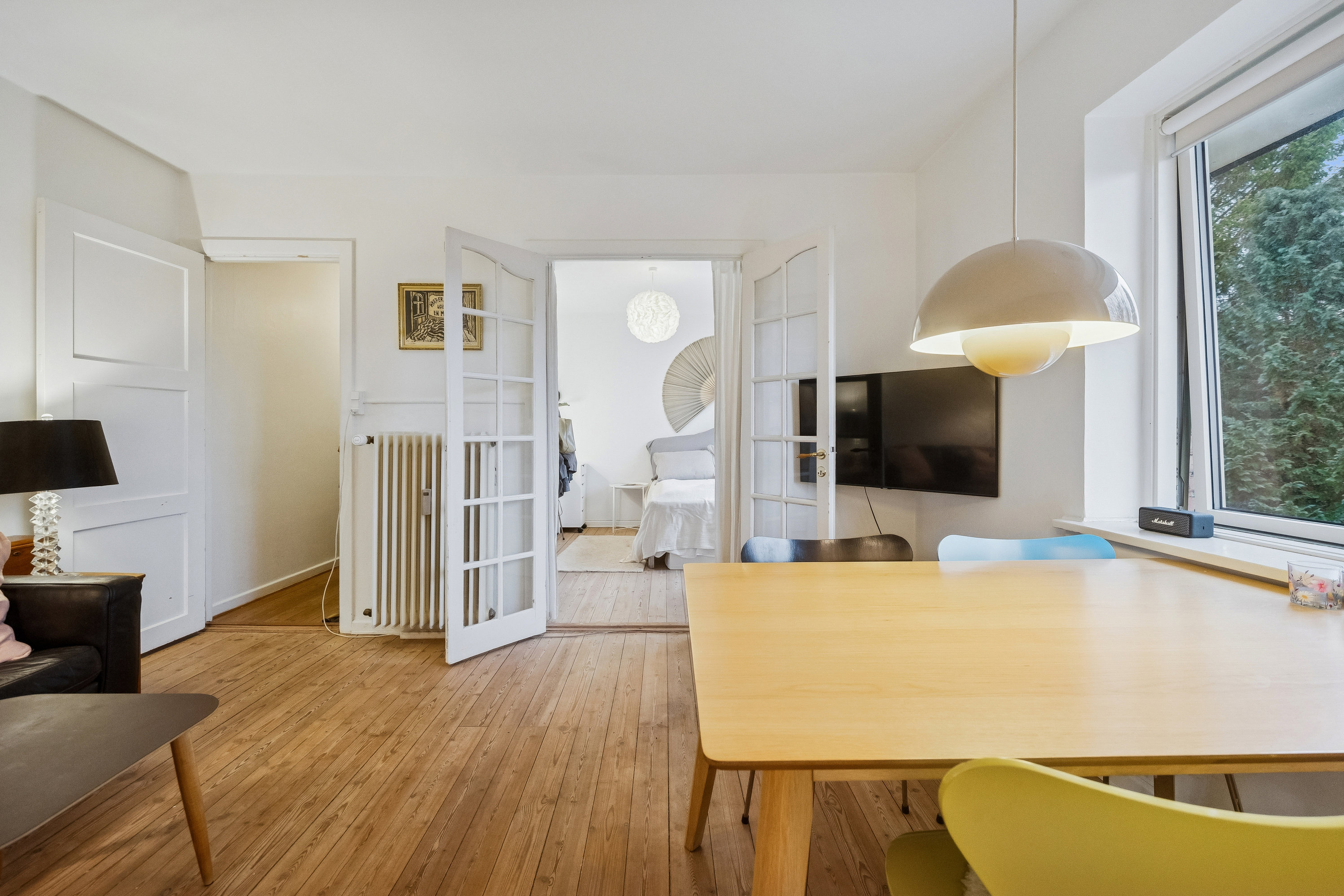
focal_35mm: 14
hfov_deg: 104.3
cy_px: 448
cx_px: 672
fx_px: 523
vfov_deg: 81.2
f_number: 5.6
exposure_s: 1/160
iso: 1600
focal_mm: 14
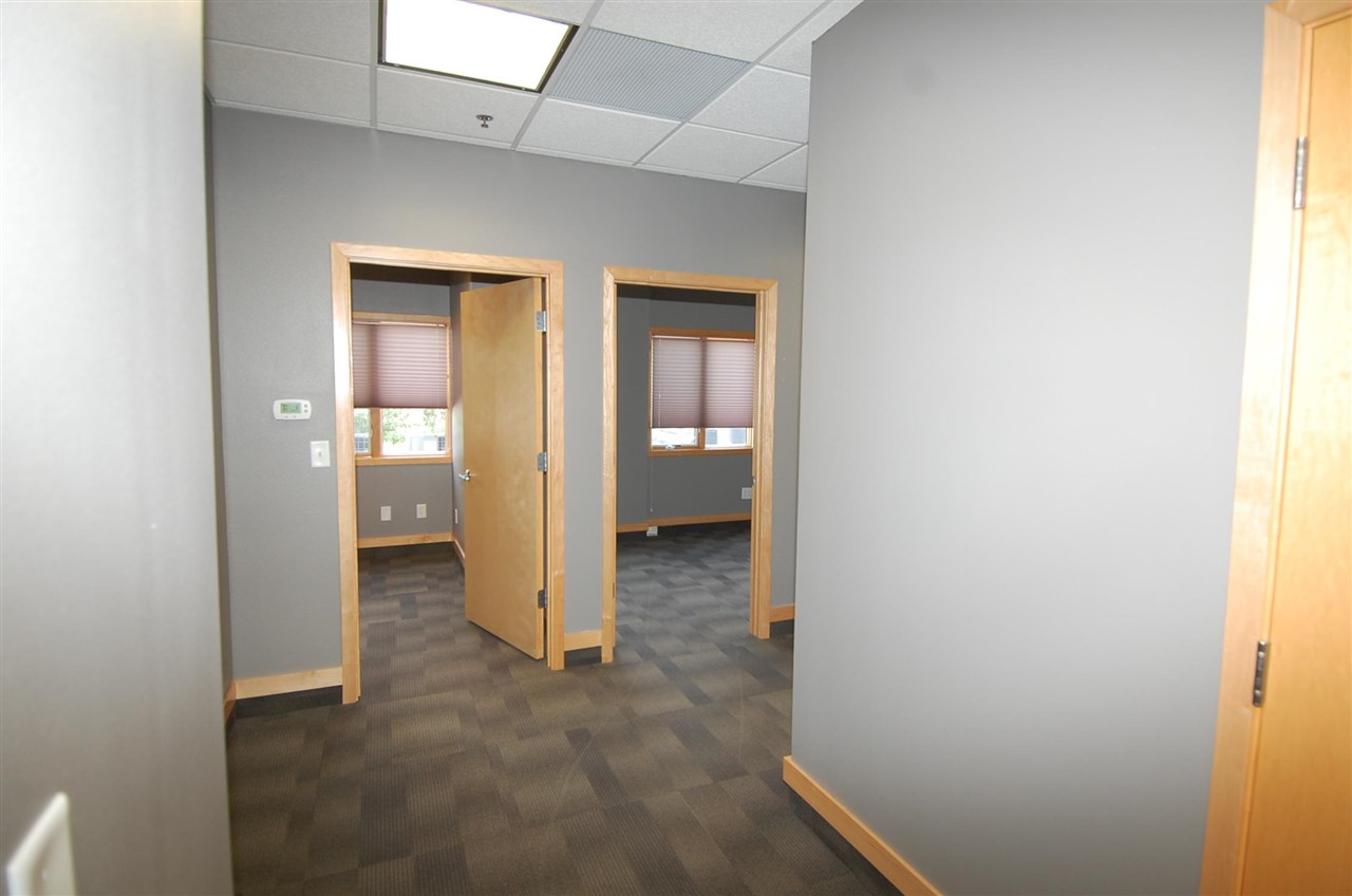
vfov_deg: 36.7
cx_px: 676
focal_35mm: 36
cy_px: 448
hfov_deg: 53.2
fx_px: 1349
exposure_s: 1/60
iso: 400
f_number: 4
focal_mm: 24
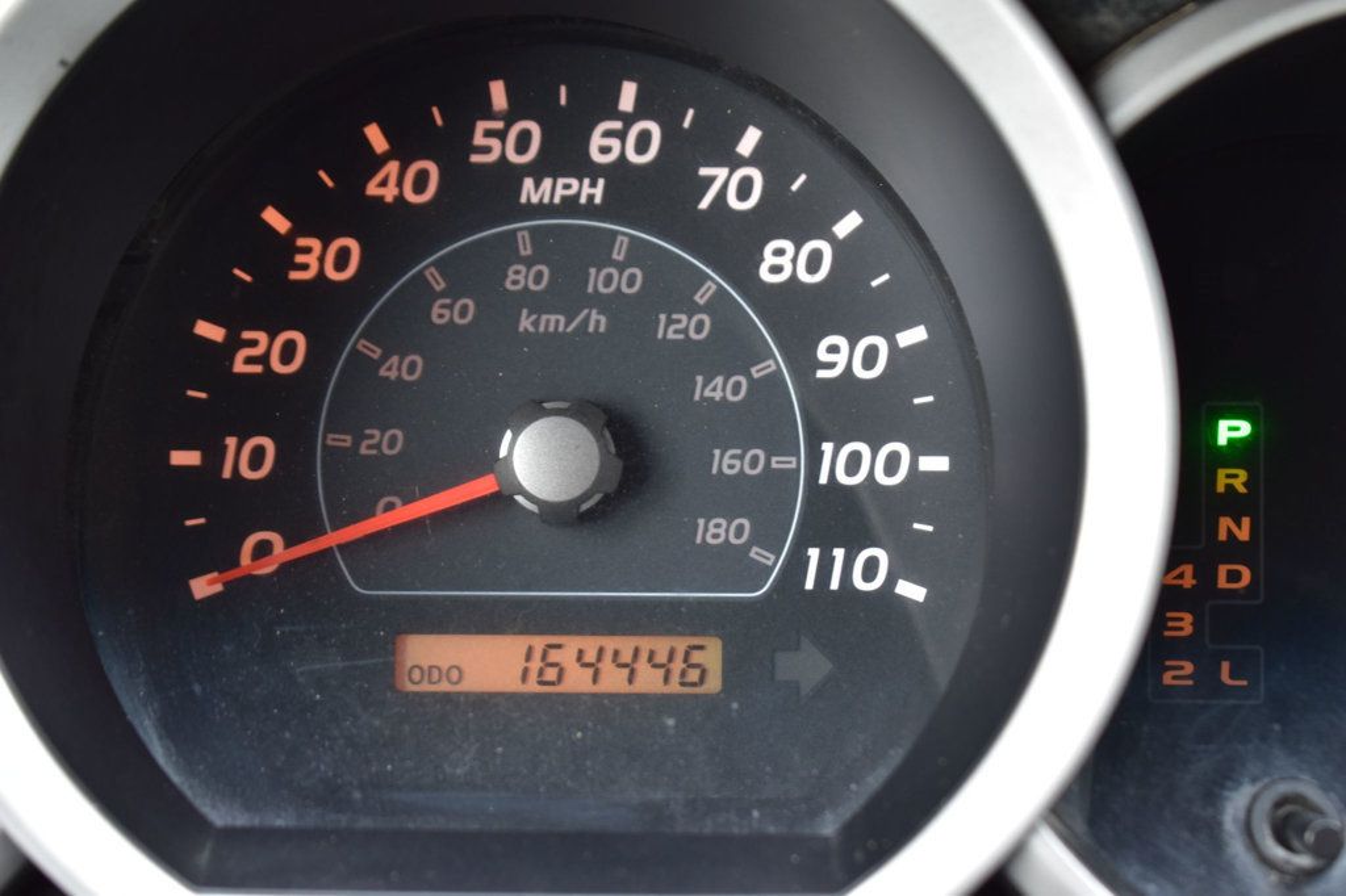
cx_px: 673
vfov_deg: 16.5
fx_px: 3083
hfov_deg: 24.6
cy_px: 448
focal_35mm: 82
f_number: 6.3
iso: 500
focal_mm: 55
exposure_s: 1/15
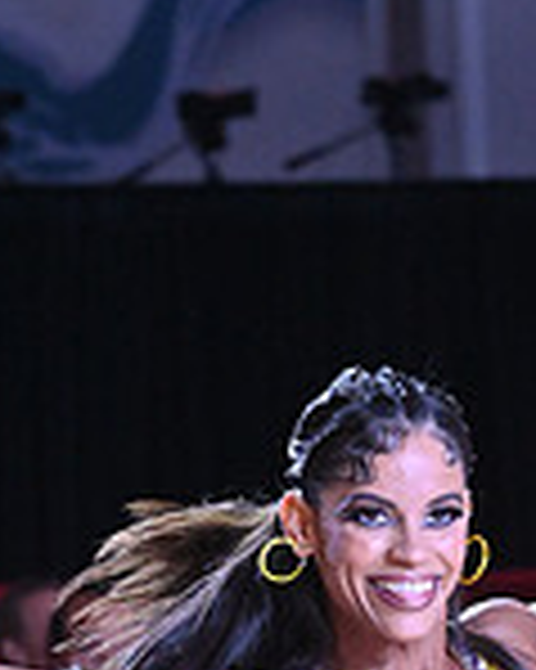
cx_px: 520
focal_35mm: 602
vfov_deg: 3.2
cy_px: 1255
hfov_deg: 2.6
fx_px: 11950
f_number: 8
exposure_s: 1/400
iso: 4000
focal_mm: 165
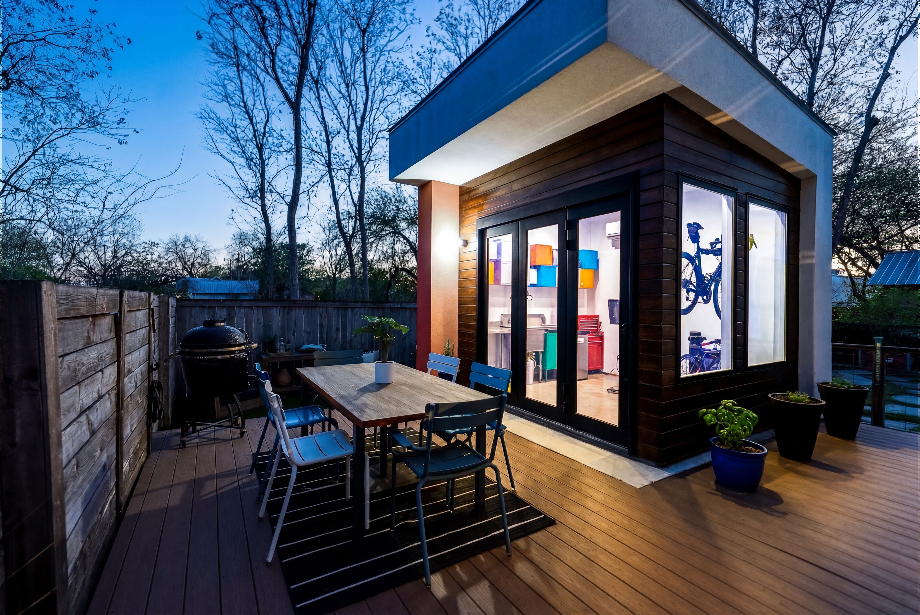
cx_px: 460
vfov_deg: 77.4
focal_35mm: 15
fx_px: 384
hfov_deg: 100.4
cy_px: 308
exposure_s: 1/60
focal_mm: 15
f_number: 4.5
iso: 640
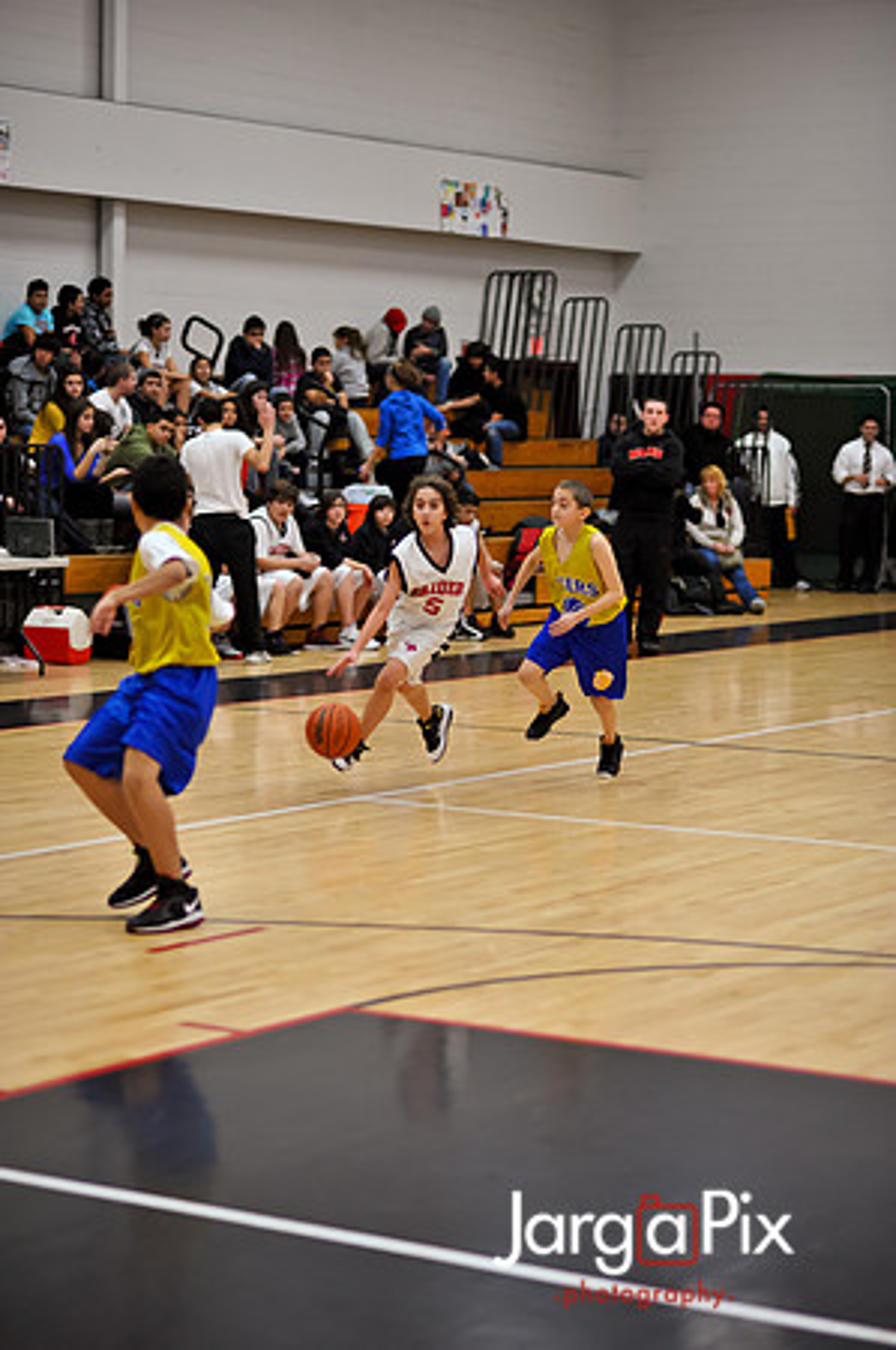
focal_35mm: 85
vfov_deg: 23.9
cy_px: 675
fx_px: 3180
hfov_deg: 16.0
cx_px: 448
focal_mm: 85
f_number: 2
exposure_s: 1/500
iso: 1000
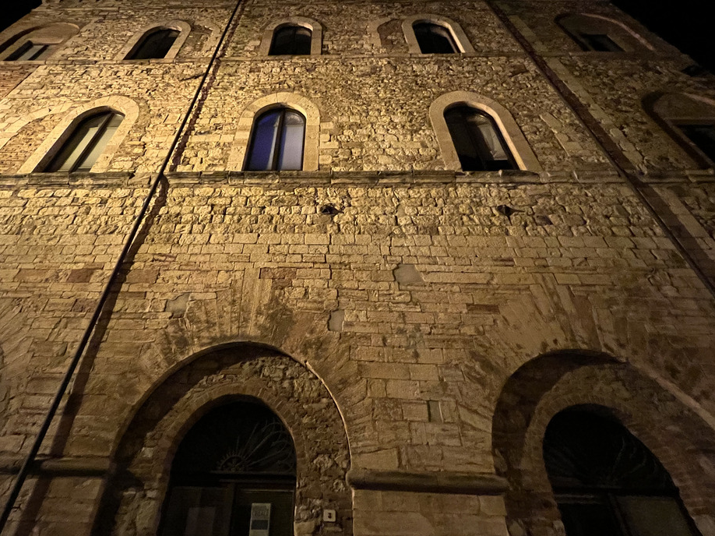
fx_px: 351
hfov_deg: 90.7
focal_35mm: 17
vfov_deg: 73.2
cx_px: 319
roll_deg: -1.2
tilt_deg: +43.4
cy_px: 195
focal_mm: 1.57
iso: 1000
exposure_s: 1/25
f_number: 1.8
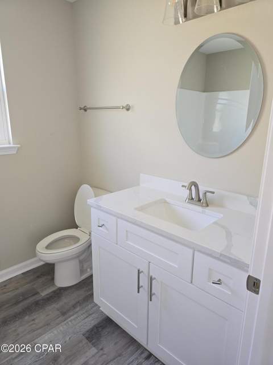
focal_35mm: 23
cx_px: 136
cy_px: 182
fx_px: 242
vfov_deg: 73.9
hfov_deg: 58.9
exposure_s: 1/60
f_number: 1.7
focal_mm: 6.3
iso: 50
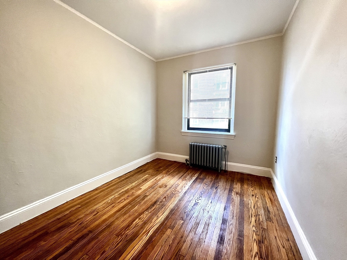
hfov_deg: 106.2
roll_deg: +0.2
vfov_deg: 89.9
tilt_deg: -5.7
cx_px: 174
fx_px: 130
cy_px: 130
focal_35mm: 13
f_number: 1.8
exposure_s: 1/120
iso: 250
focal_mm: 1.57
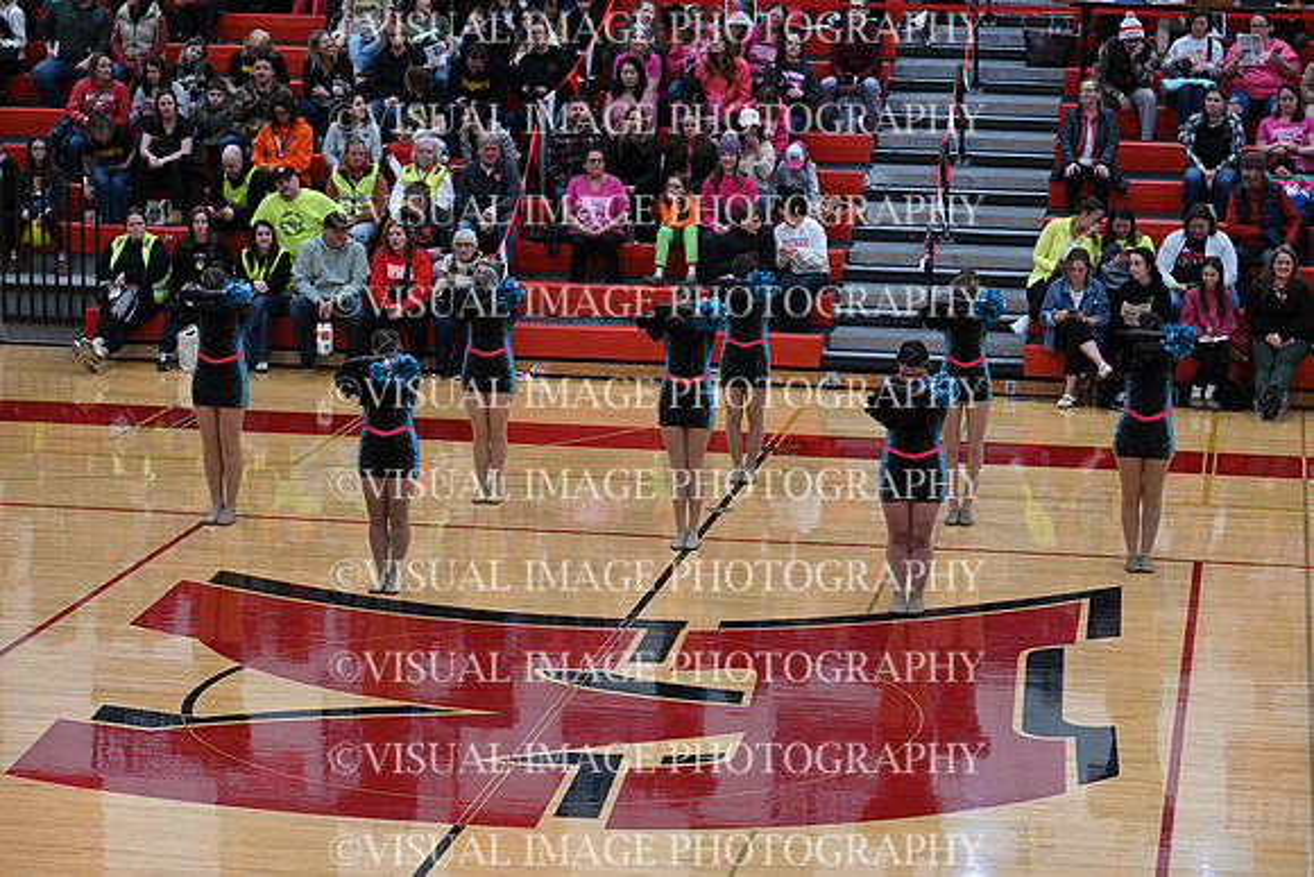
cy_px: 438
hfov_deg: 20.6
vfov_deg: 13.8
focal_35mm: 99
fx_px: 3614
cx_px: 657
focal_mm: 99
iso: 4000
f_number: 4
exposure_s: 1/400
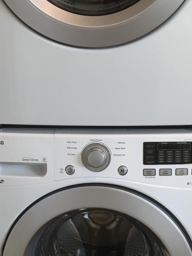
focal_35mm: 81
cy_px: 78
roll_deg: +1.0
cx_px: 58
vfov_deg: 24.0
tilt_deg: -13.3
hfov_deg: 18.1
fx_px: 599
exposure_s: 1/30
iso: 50
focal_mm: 4.15
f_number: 2.2
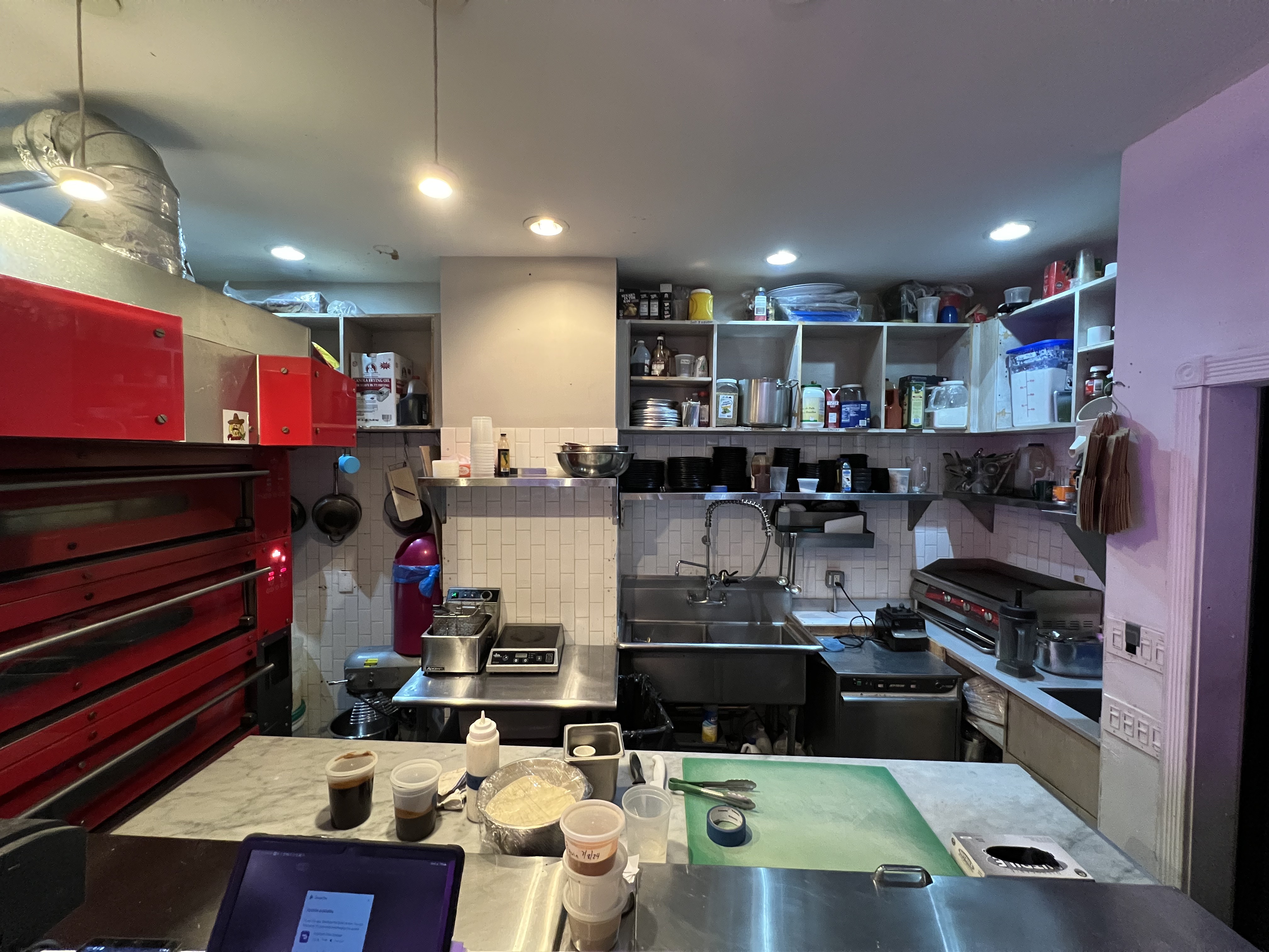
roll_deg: -0.2
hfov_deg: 106.2
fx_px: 477
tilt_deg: -2.3
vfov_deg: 89.9
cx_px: 634
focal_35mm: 13
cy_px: 476
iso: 640
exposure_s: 1/60
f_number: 1.8
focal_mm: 1.57
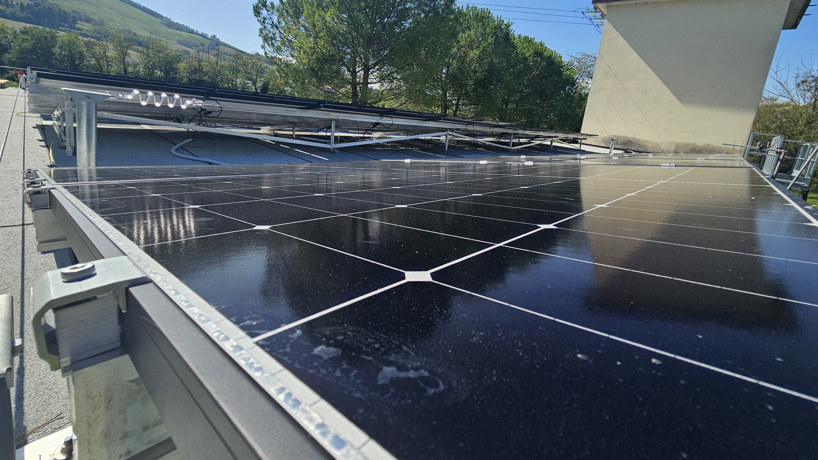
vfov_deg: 69.4
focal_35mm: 15
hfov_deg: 103.0
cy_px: 173
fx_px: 325
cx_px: 397
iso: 50
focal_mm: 2.2
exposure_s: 1/2038
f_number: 2.2
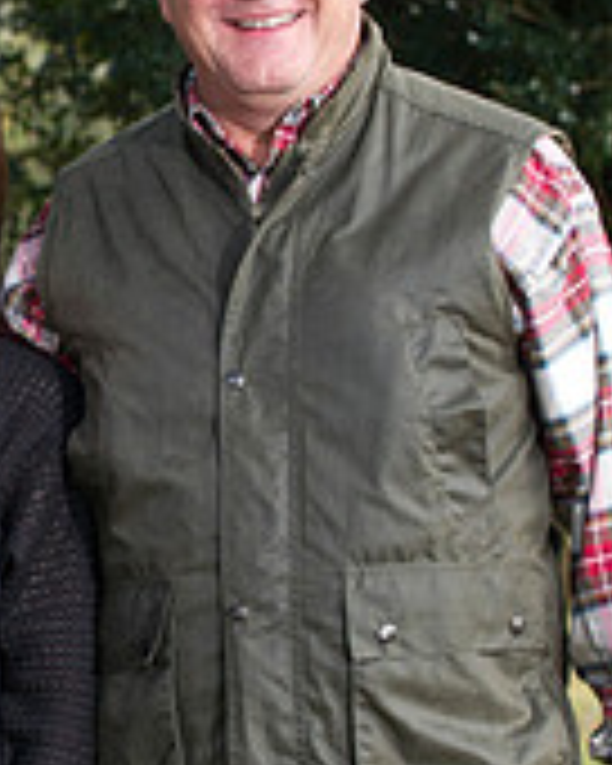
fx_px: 6249
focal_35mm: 276
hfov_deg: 5.6
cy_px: 387
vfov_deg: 7.0
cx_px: -54
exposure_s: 1/160
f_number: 5
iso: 800
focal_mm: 86
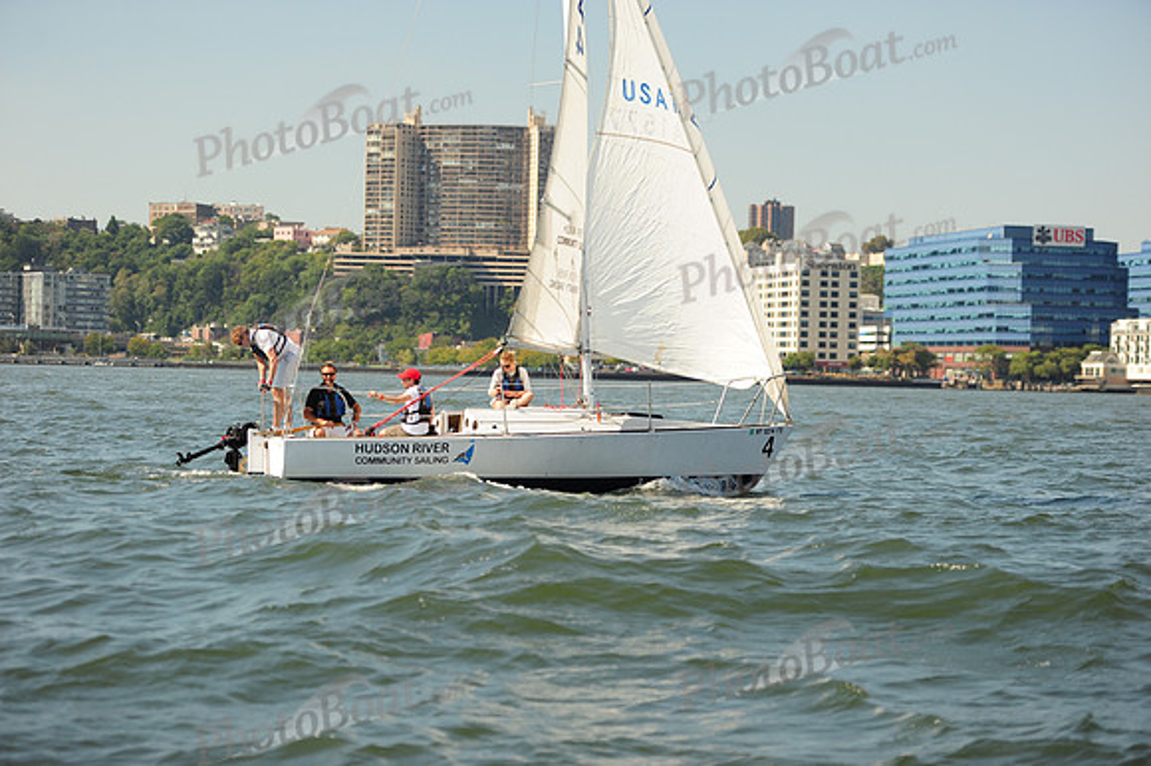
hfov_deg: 21.5
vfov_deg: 14.4
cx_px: 576
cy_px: 383
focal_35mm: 95
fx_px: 3036
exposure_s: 1/1250
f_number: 3.2
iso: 320
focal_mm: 95
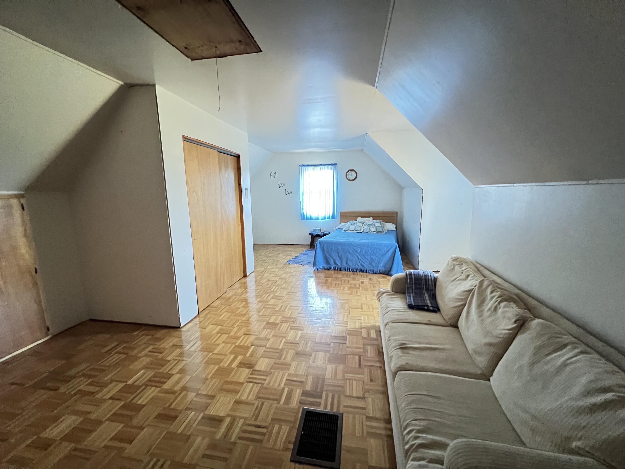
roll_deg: +2.2
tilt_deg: -8.9
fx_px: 235
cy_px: 234
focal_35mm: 13
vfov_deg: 89.9
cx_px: 312
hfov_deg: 106.2
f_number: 1.8
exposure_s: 1/31
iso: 1250
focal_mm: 1.57
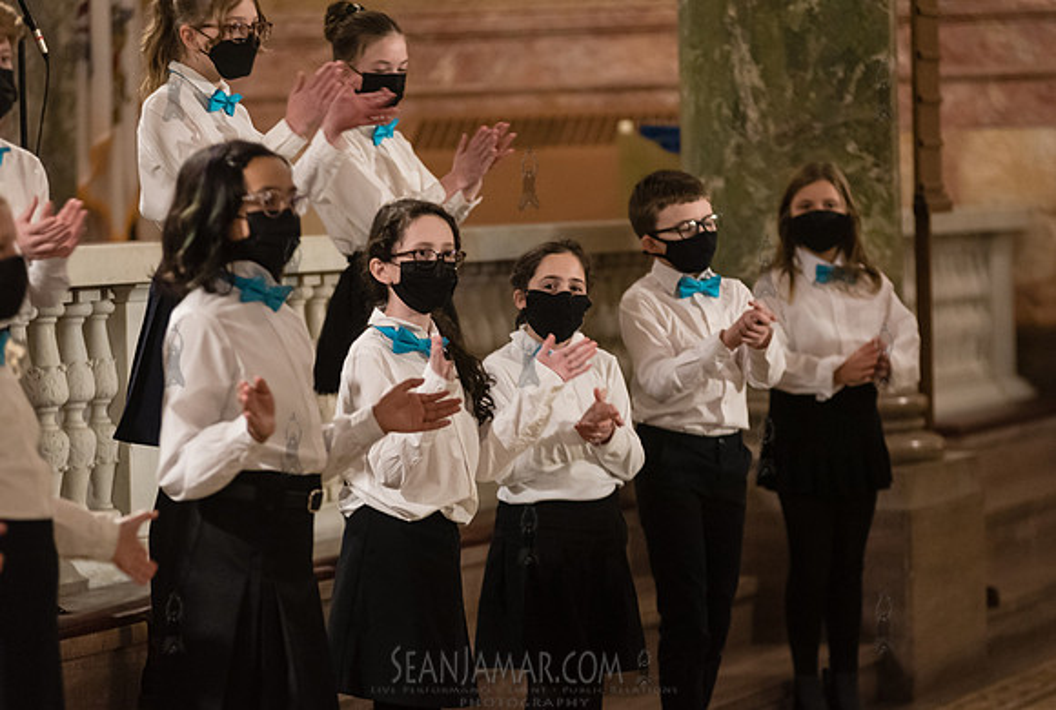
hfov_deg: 12.4
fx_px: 4847
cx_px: 563
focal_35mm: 165
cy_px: 376
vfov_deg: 8.4
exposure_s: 1/200
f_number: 4
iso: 4000
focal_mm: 155
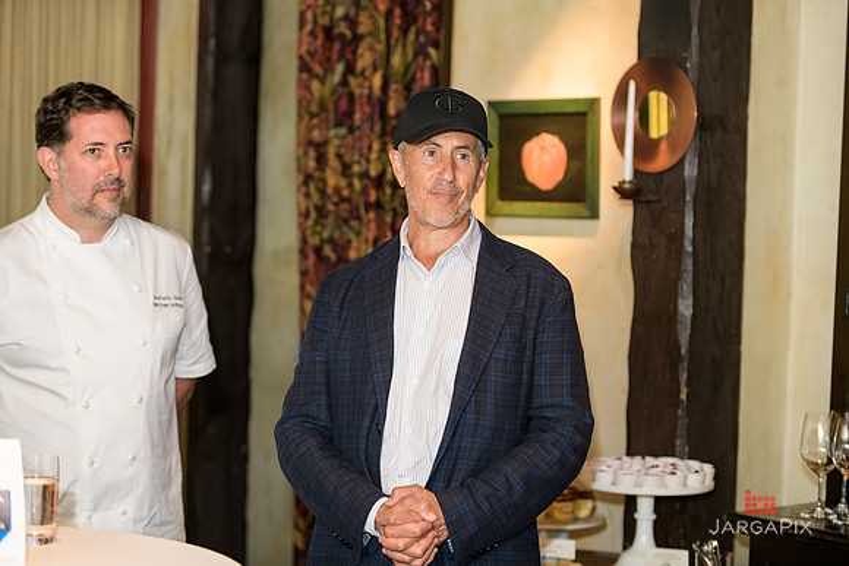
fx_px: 2005
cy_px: 283
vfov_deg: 16.1
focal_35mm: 85
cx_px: 424
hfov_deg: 23.9
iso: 1250
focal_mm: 85
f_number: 3.2
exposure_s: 1/125
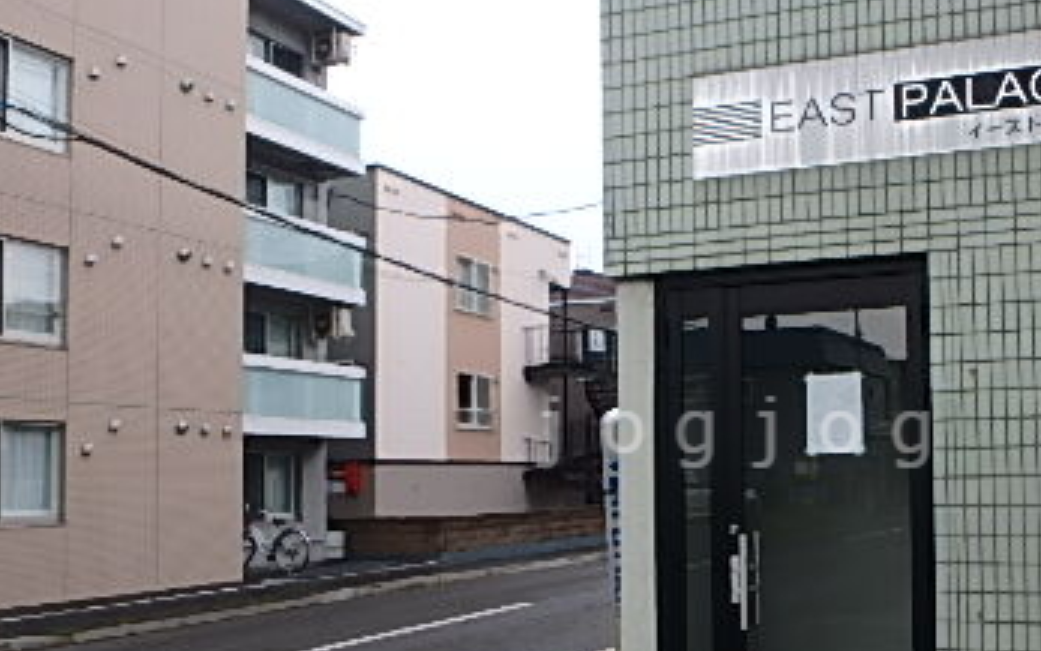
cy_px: 432
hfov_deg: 47.0
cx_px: 741
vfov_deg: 31.0
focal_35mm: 41
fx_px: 1163
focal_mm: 3.7
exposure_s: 1/320
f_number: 3.5
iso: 125
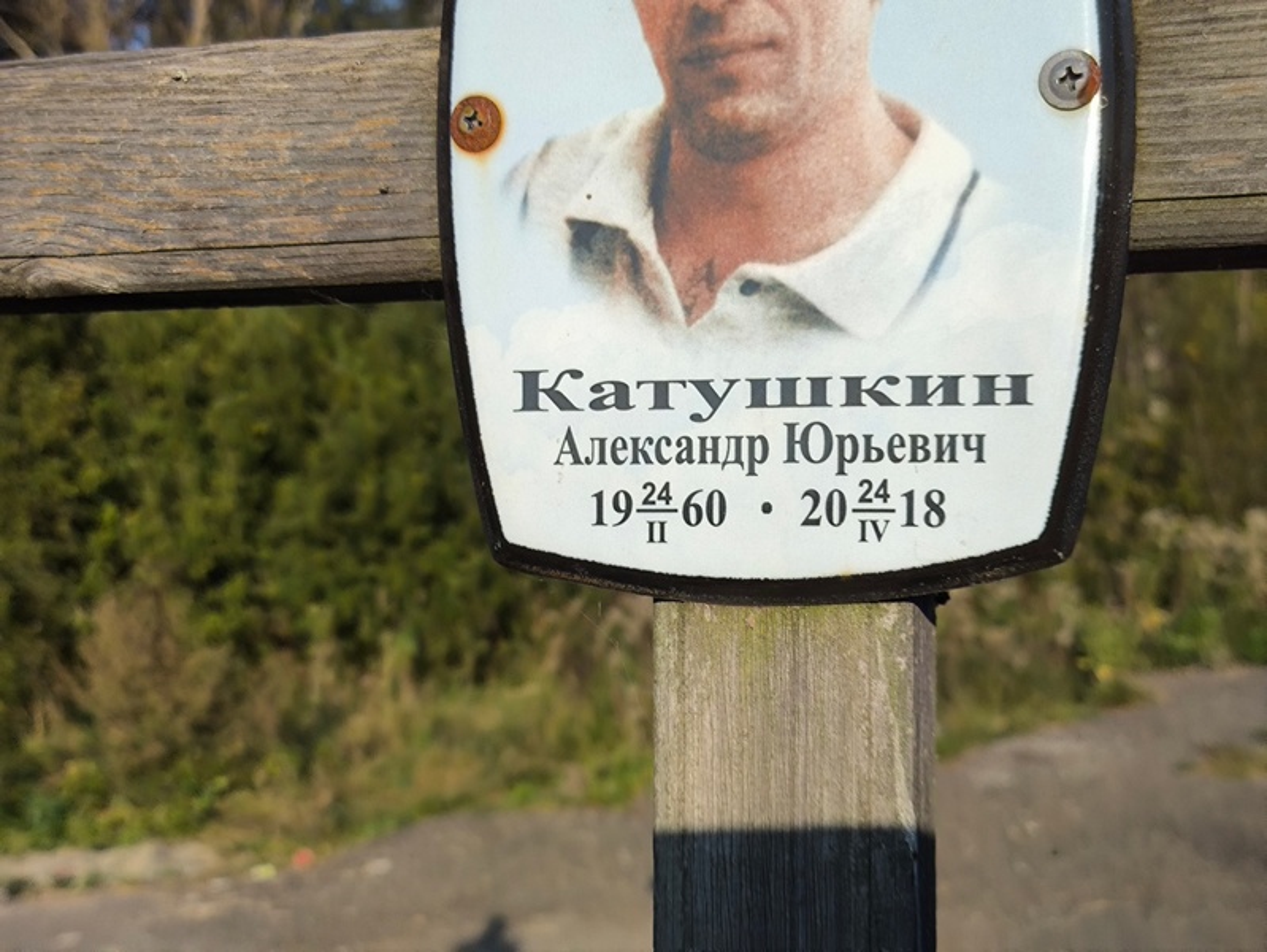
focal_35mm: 50
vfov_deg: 29.1
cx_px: 634
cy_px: 476
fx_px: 1831
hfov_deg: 38.2
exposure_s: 1/1297
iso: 50
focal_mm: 4.71
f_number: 1.7
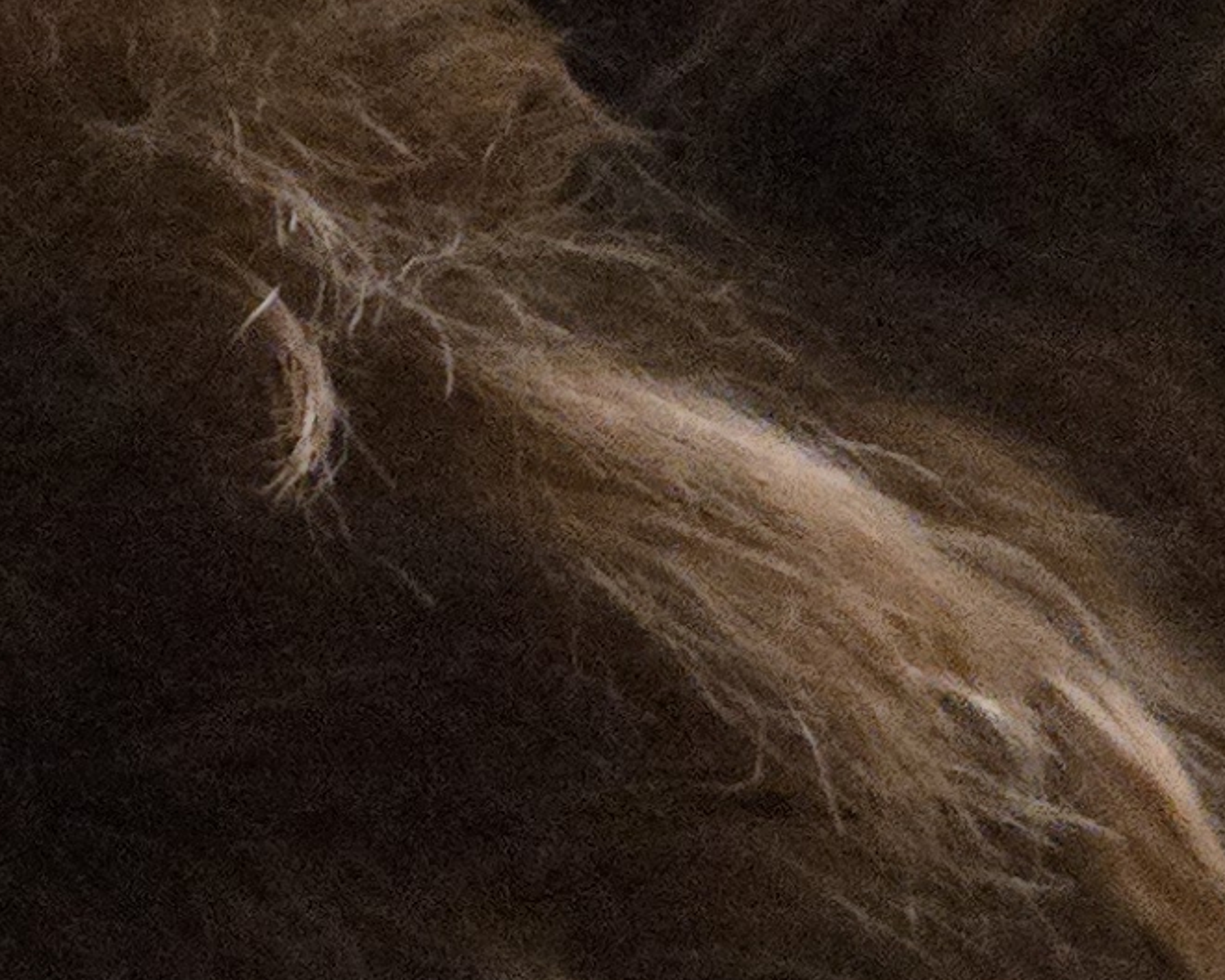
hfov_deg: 13.8
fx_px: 4931
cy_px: -217
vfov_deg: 11.1
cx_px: -148
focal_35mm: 136
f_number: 1.8
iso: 2000
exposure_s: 1/100
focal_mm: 5.4
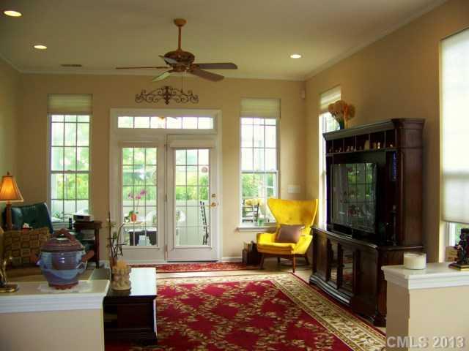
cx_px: 234
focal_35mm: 36
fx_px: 488
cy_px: 176
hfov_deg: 51.4
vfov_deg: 39.7
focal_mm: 5.85
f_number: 2.8
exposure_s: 1/30
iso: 64
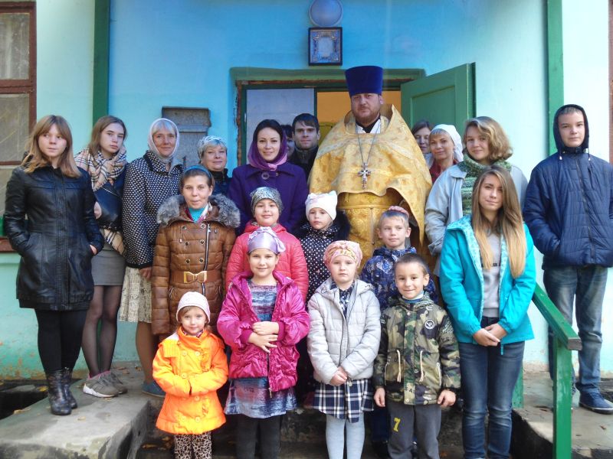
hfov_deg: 50.1
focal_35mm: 37
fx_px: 655
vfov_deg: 38.7
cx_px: 306
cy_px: 230
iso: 200
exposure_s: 1/30
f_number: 3.2
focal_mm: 6.7
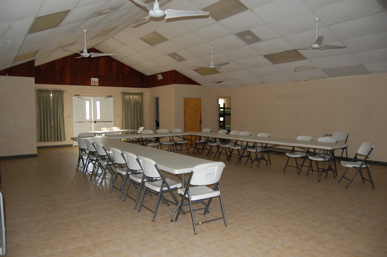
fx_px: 290
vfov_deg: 47.8
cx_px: 194
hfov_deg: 67.4
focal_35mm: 27
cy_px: 128
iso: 400
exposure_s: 1/60
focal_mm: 18
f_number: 3.5
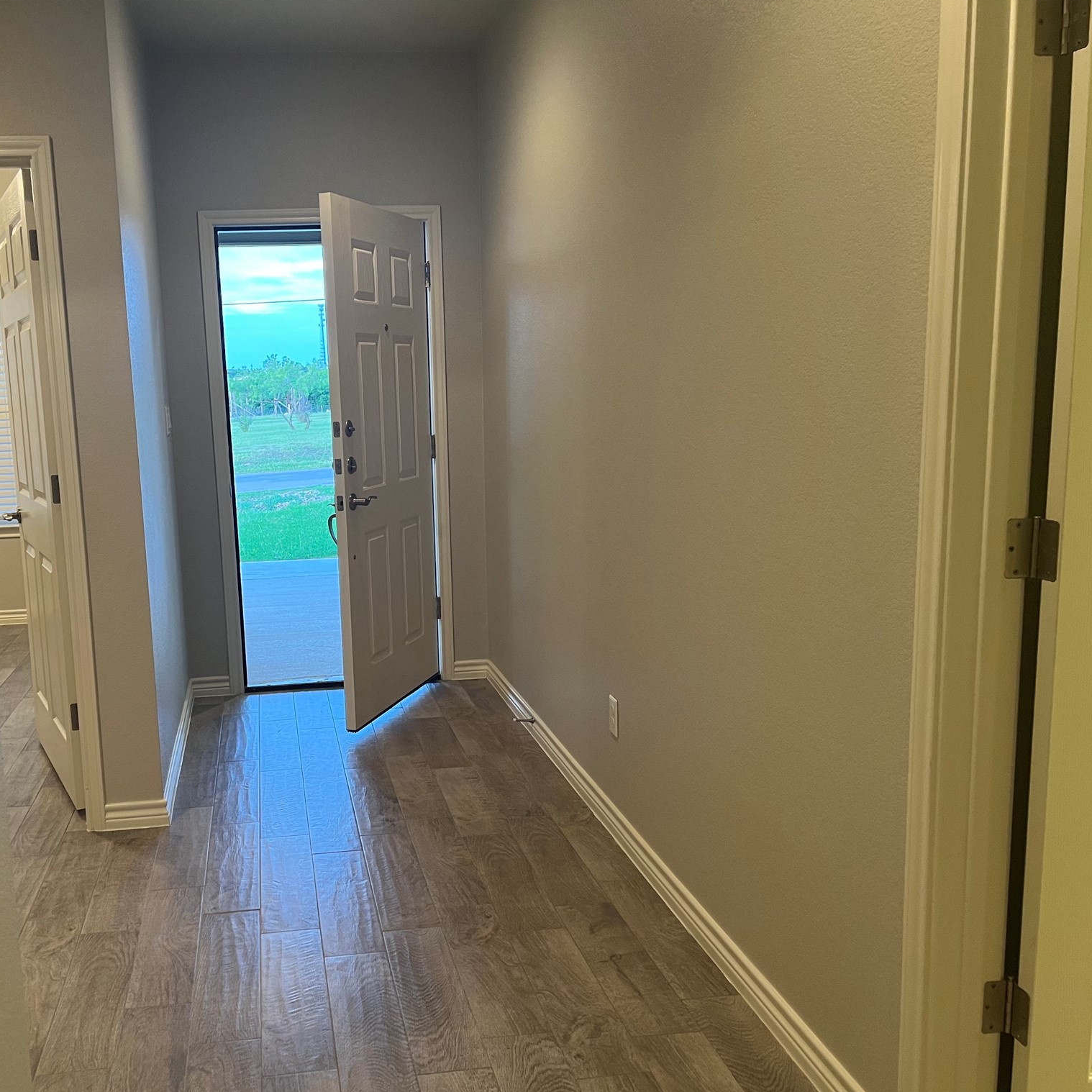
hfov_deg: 51.7
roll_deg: +2.6
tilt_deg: -9.5
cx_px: 379
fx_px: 1106
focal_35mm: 31
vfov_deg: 52.5
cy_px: 547
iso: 125
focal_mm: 5.7
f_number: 1.5
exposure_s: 1/60
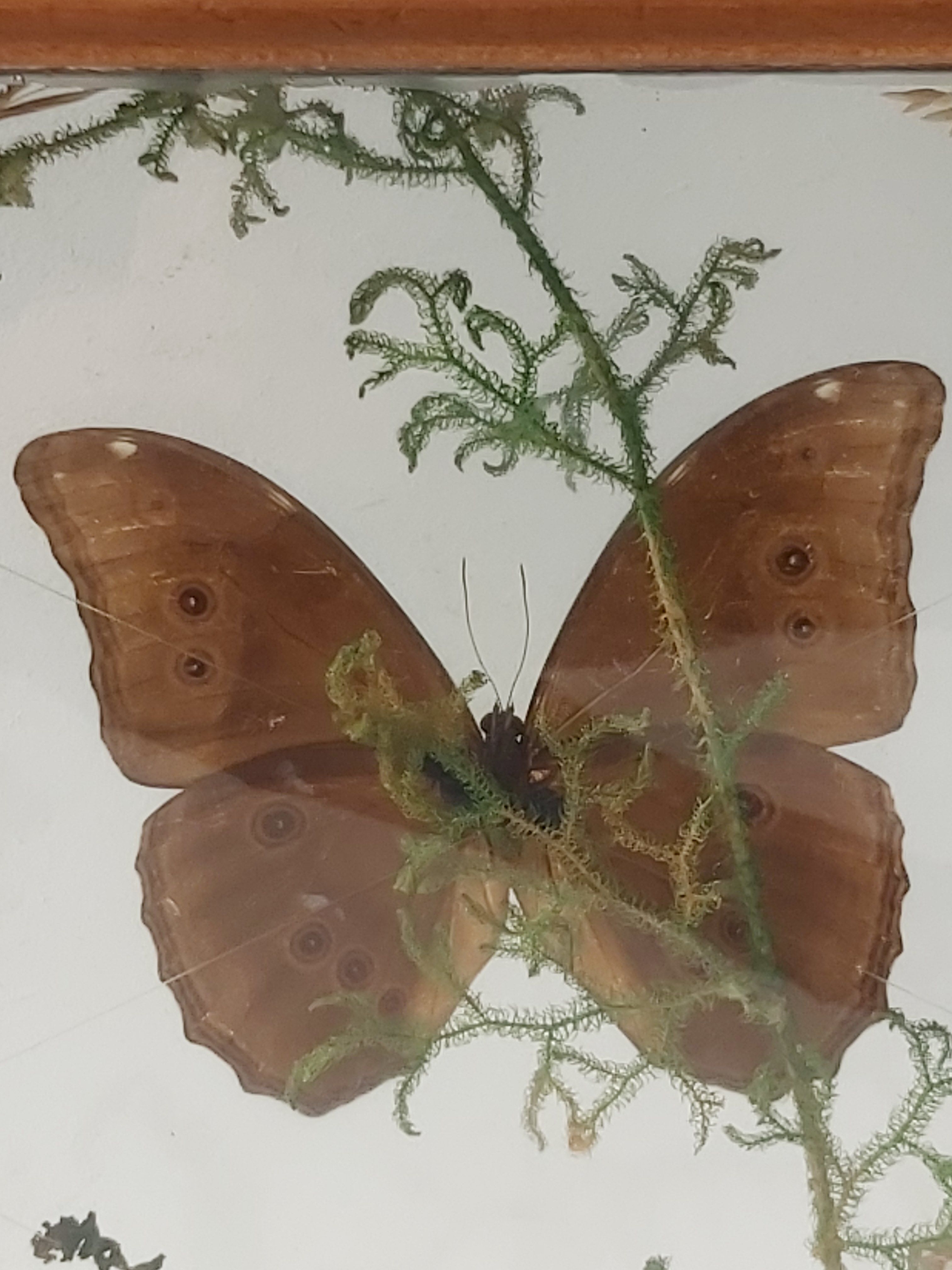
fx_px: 953
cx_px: 476
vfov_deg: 67.3
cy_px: 635
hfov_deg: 53.1
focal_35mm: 26
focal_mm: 3.92
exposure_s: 1/3924
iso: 64
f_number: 1.7
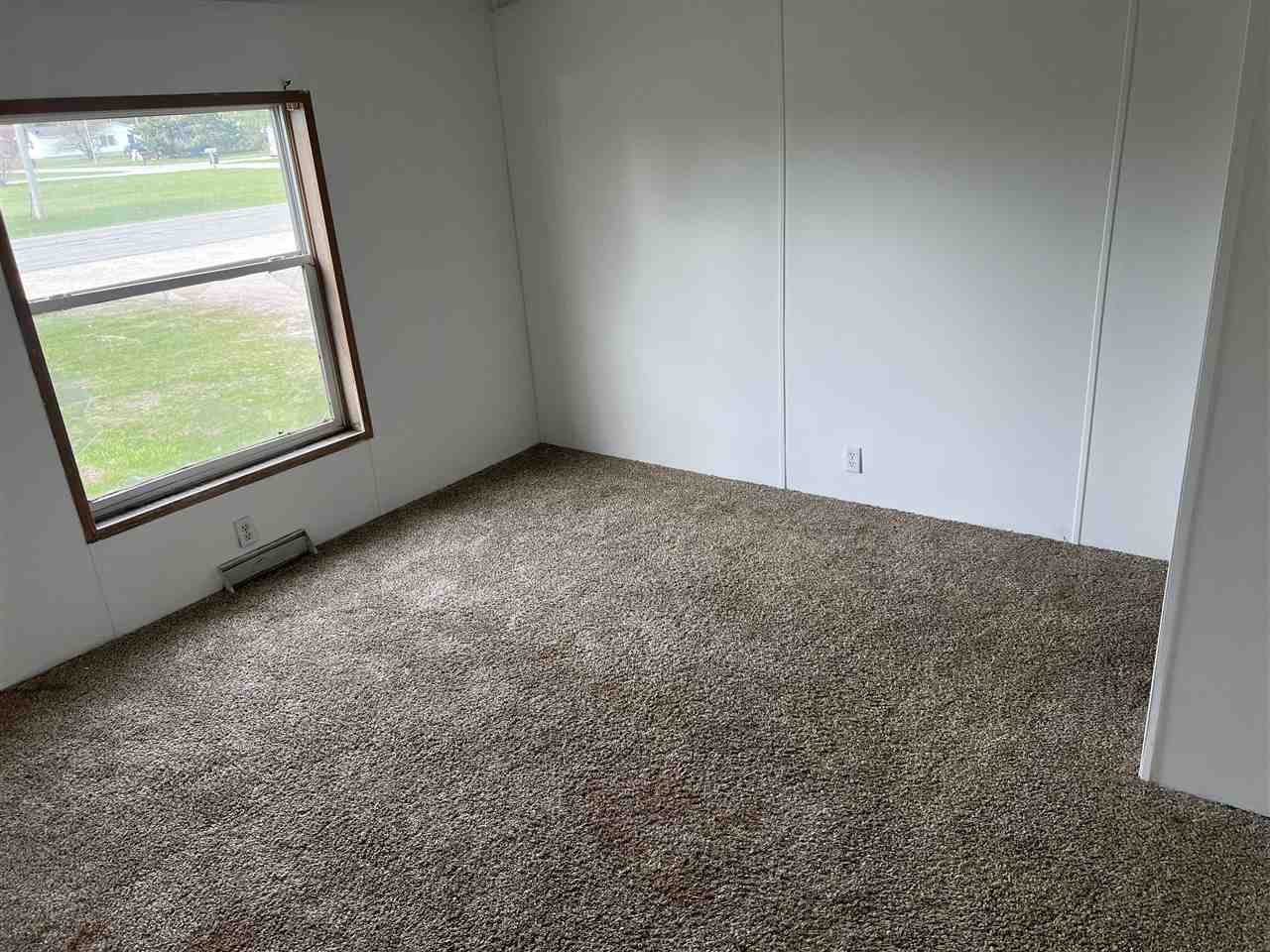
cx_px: 635
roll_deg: +4.6
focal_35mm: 26
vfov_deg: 53.1
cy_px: 476
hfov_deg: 67.3
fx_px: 954
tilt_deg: -21.0
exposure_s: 1/155
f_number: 1.5
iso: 64
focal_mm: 5.7
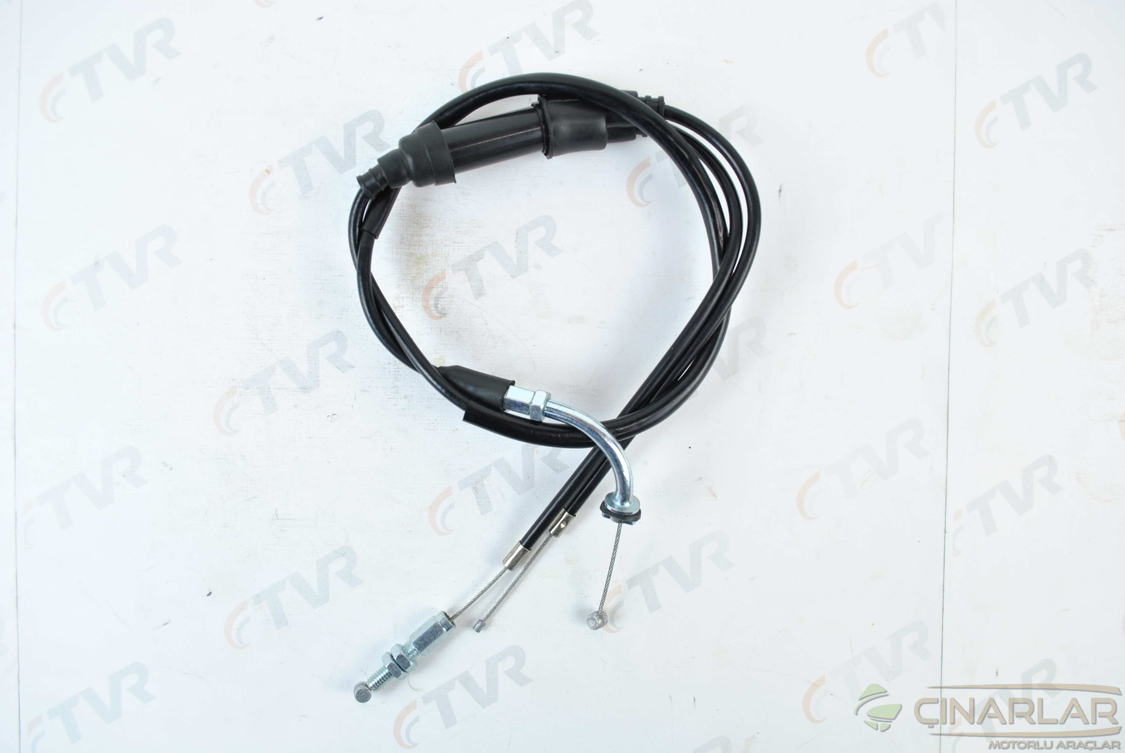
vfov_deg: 43.7
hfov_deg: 61.9
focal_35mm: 30
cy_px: 376
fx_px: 939
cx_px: 562
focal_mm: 20
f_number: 5
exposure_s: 1/25
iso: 200
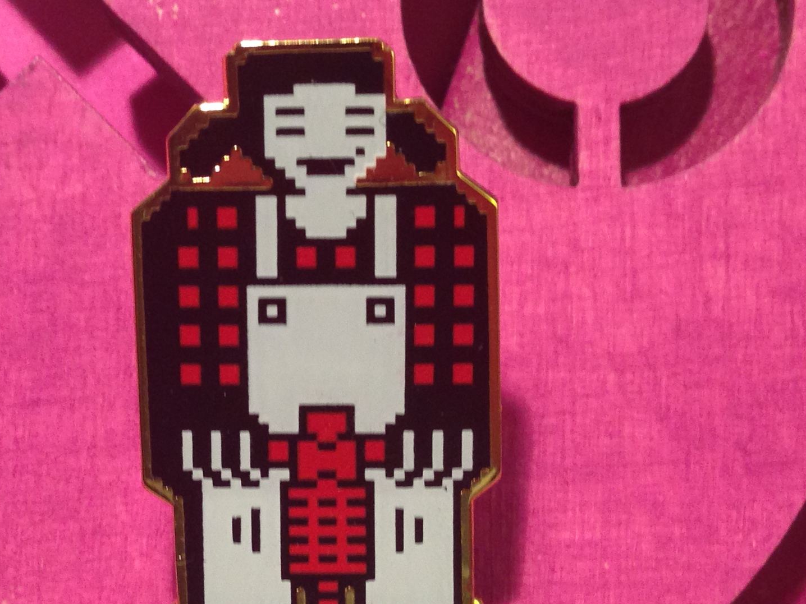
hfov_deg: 25.9
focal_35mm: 75
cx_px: 306
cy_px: 345
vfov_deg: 19.6
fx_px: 1746
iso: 125
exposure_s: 1/20
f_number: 2.4
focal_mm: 4.12
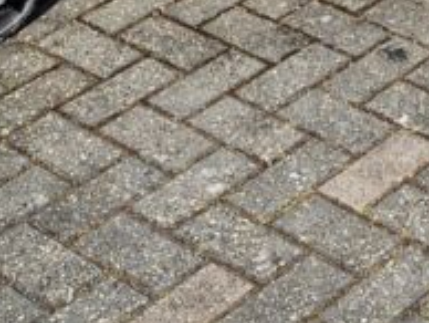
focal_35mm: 142
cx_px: 577
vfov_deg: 8.9
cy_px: -582
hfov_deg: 13.3
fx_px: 1762
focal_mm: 5.4
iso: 25
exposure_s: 1/3333
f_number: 1.8
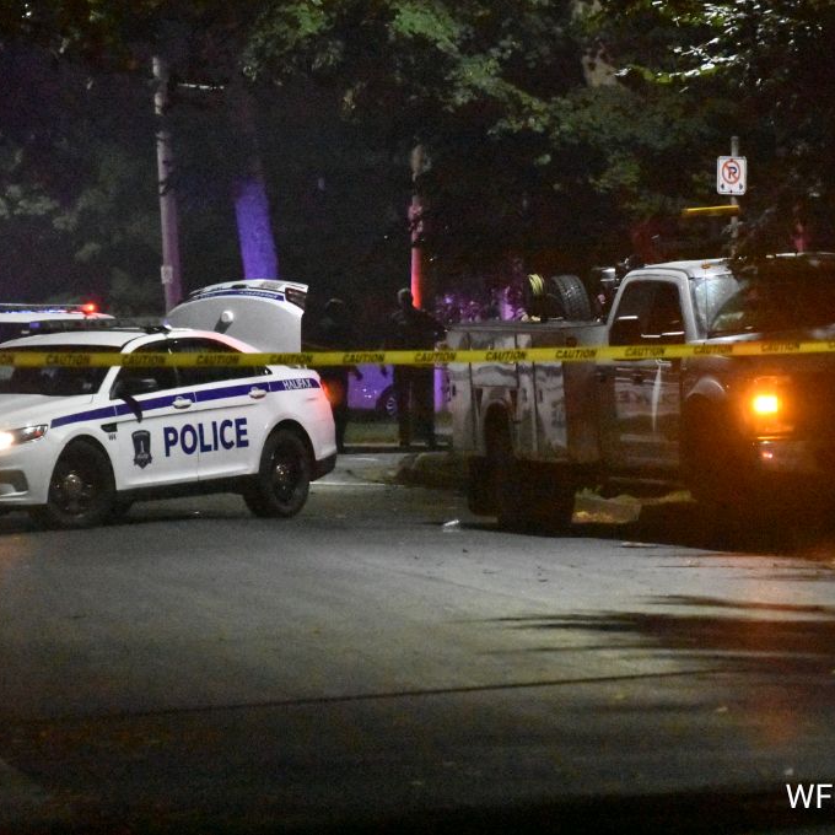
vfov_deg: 5.9
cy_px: 418
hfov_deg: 5.9
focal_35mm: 298
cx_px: 522
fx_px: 8123
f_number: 5.6
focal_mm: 155
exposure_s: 1/160
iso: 25600
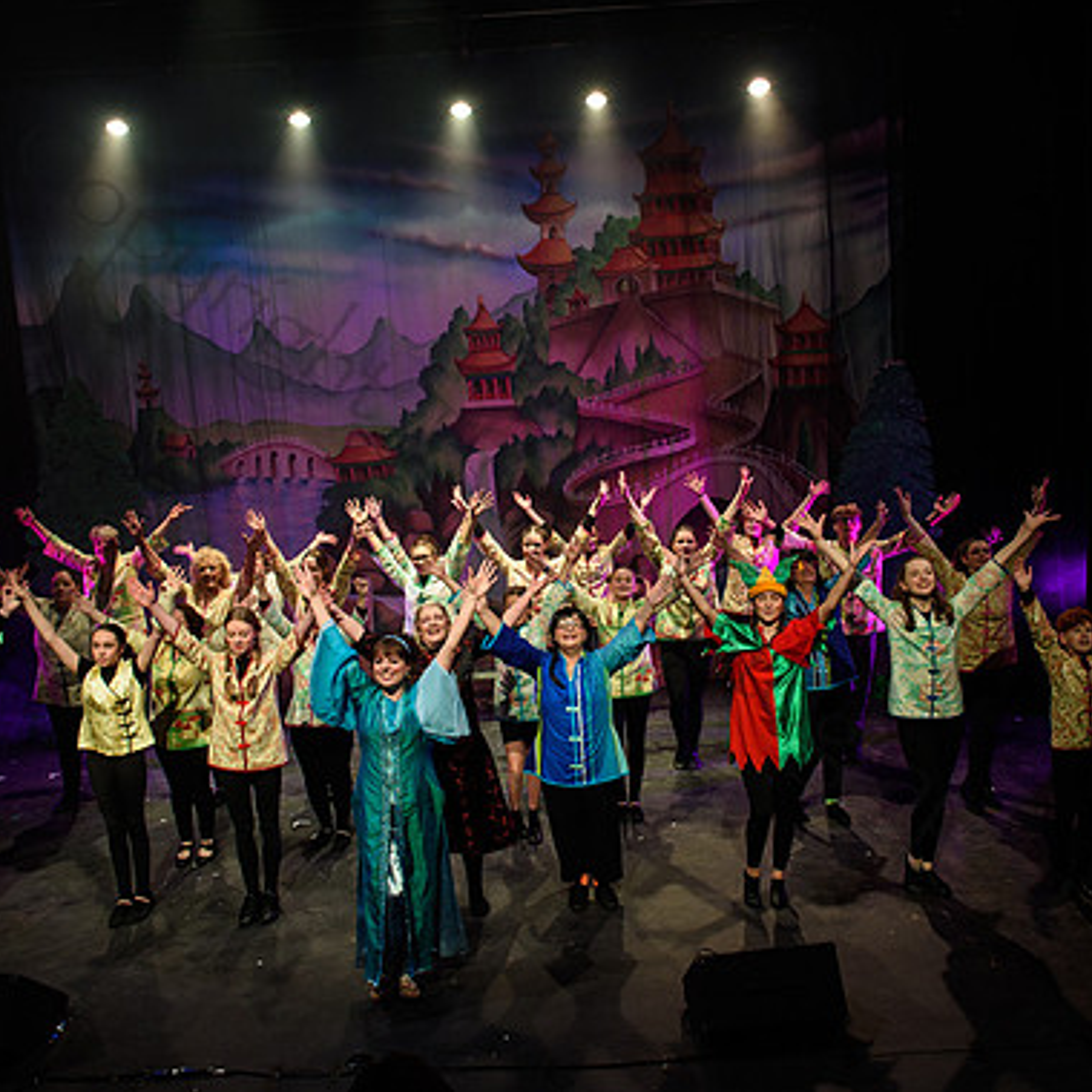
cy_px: 540
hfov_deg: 44.9
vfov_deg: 44.9
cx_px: 580
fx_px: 1321
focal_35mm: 37
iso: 1250
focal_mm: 27
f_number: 5.6
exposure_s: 1/100
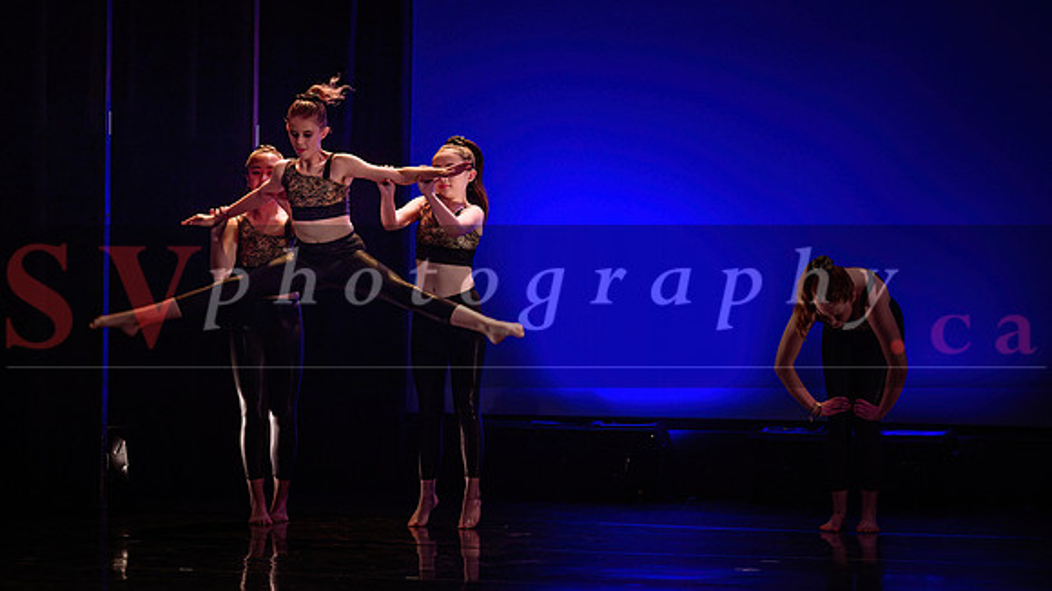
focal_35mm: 143
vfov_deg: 8.5
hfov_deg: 15.0
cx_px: 414
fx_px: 3994
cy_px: 196
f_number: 2.8
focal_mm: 112
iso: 1600
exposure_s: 1/400
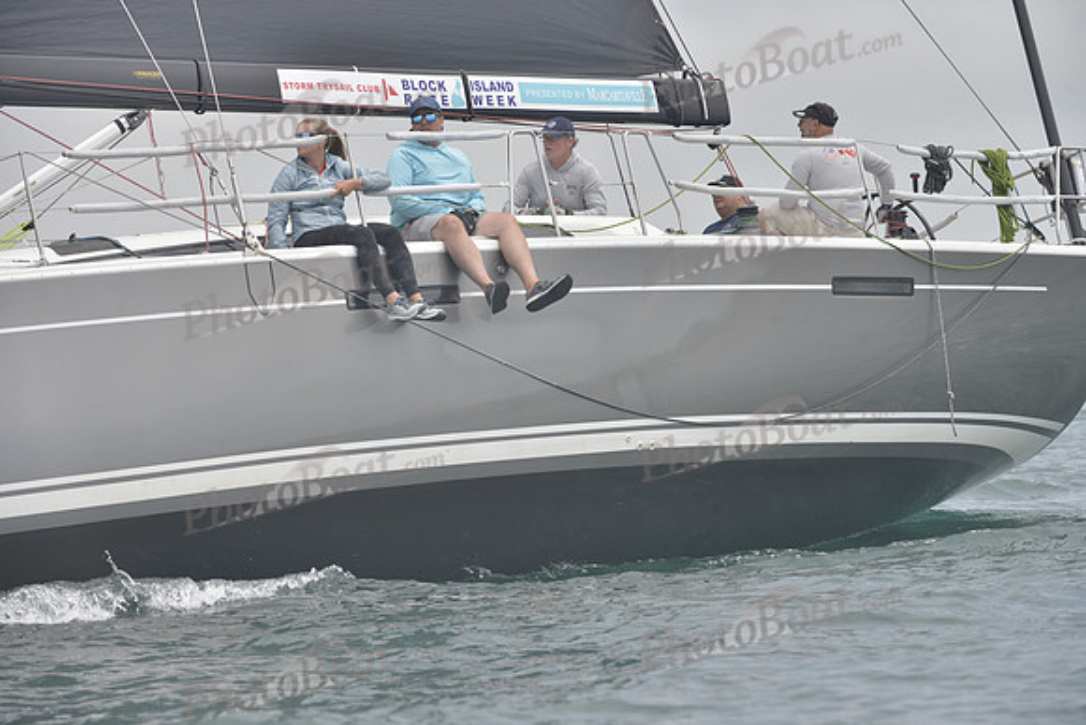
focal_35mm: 200
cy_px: 362
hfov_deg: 10.3
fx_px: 6034
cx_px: 543
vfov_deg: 6.9
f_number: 8
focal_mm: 200
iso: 400
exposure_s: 1/1000
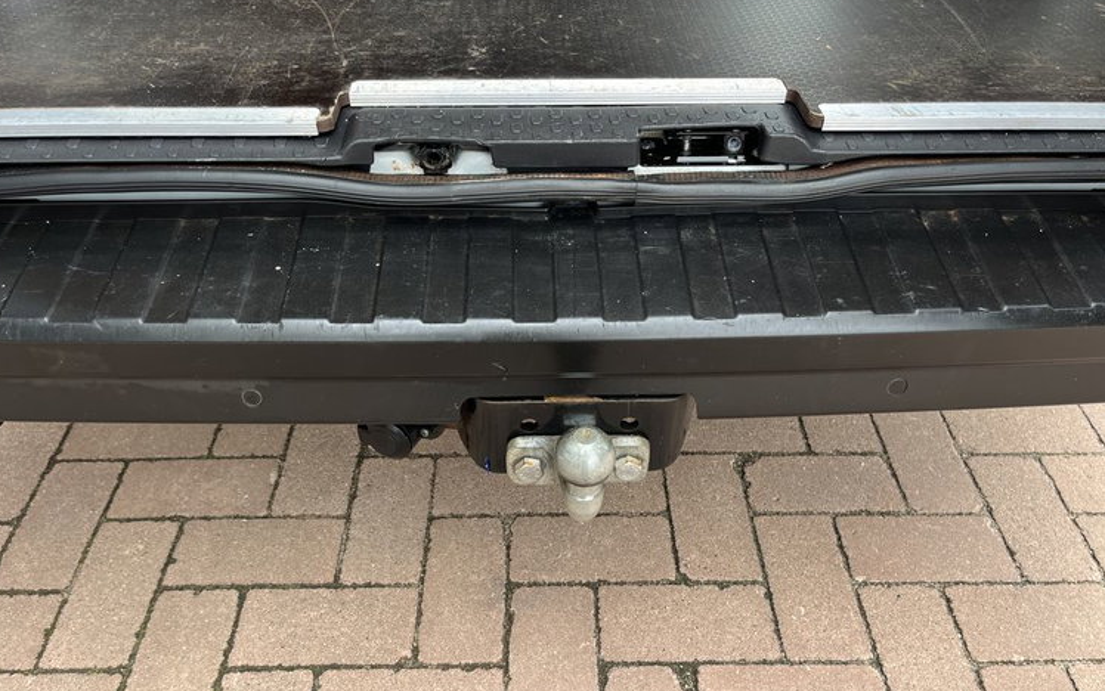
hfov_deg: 66.5
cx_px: 551
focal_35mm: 28
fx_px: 843
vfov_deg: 44.6
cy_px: 365
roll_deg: -0.5
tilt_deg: -42.5
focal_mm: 5.1
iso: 32
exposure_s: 1/137
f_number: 1.6
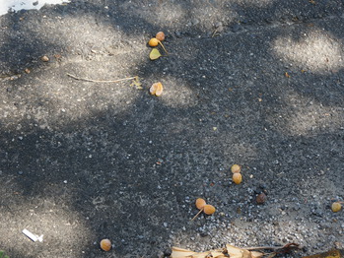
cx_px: 215
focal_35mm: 82
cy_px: 125
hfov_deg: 23.8
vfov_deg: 18.0
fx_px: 813
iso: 100
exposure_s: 1/100
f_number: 7.1
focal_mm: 33
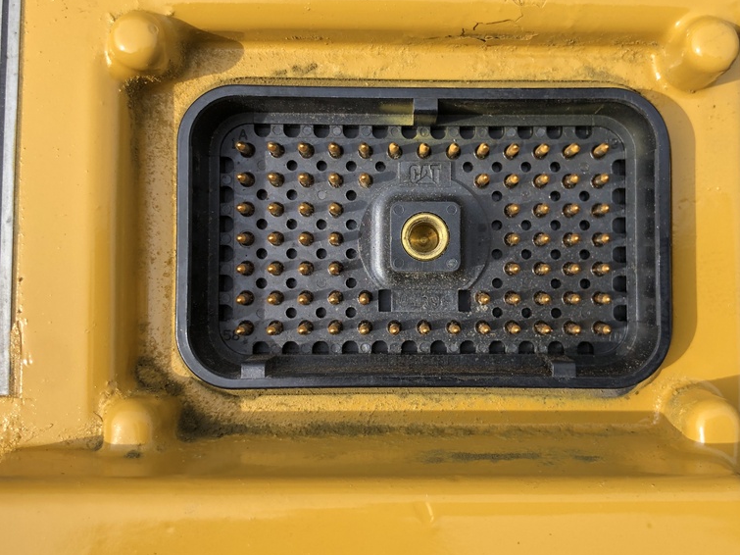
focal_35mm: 38
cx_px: 436
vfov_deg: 37.7
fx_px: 812
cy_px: 255
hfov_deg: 48.7
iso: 20
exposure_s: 1/1066
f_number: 1.8
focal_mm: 4
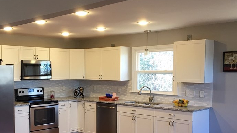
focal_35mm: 47
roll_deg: +0.4
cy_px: 95
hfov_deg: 43.2
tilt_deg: -4.5
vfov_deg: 25.2
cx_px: 82
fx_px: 295
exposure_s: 1/15
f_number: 2.2
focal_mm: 4.15
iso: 25
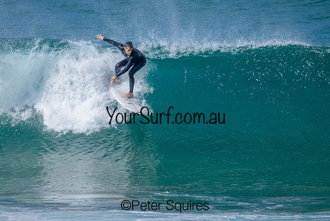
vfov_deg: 1.3
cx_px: 148
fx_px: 10080
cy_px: 69
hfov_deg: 1.9
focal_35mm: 1099
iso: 280
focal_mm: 800
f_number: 6.3
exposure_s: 1/2000
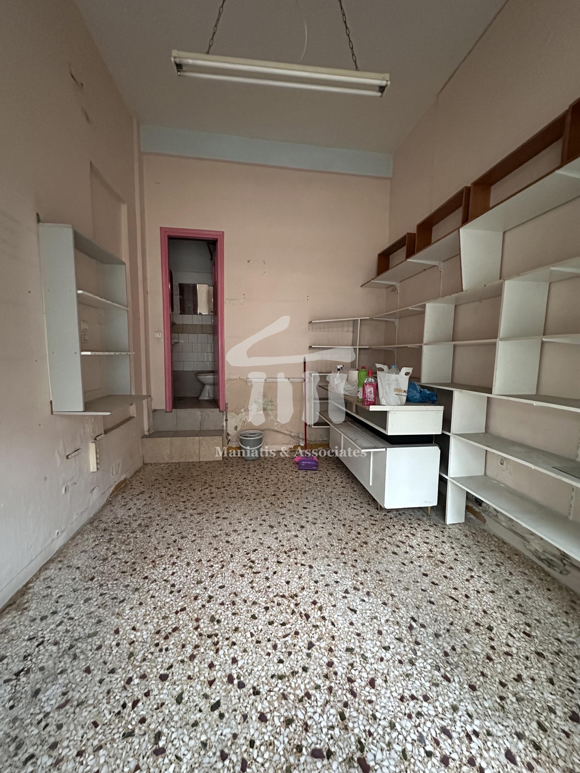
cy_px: 386
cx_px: 290
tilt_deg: -6.1
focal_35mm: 14
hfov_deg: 85.7
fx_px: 313
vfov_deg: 102.1
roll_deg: -1.6
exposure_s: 1/60
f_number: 2.2
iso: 1250
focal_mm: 2.22
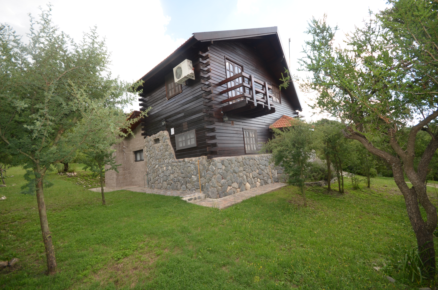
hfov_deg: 100.5
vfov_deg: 77.1
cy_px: 145
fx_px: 182
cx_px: 219
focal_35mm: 15
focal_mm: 10
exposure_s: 1/200
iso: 200
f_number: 7.1
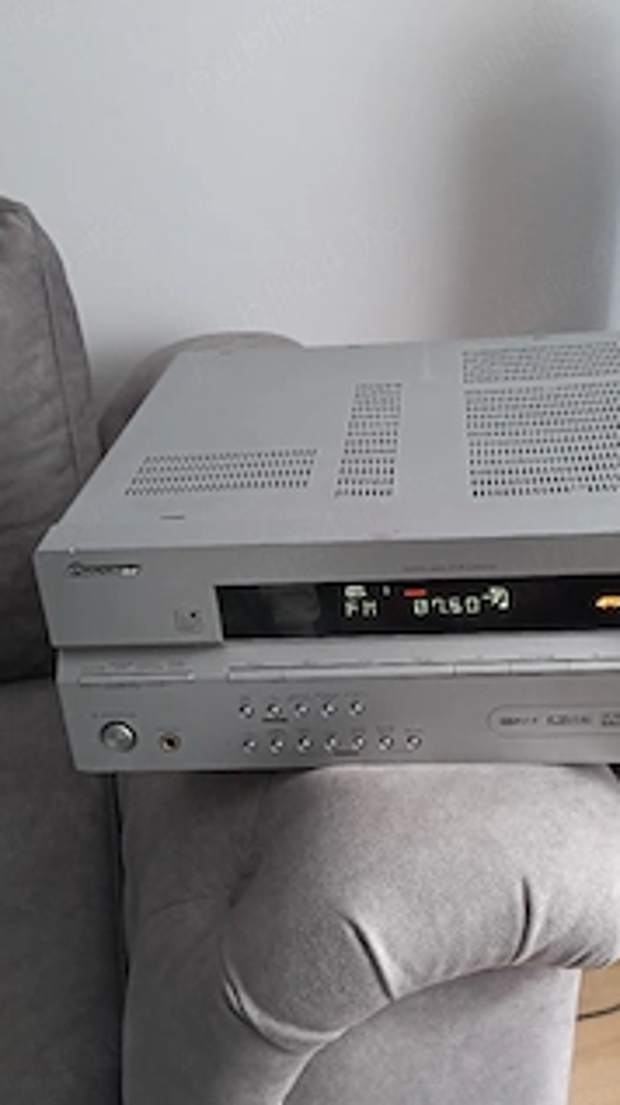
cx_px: 362
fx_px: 1083
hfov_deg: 31.9
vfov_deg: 54.0
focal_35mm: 37
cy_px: 600
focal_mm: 3.98
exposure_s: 1/25
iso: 1000
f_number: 1.8
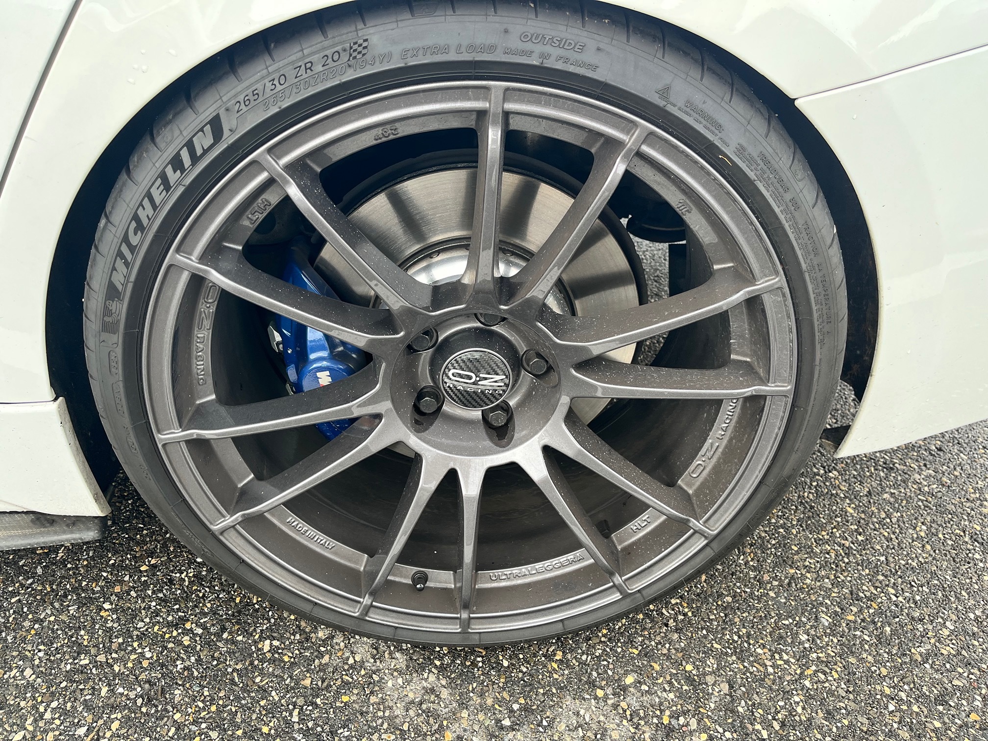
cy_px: 370
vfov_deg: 53.1
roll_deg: -0.4
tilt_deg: -33.7
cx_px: 494
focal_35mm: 26
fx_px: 742
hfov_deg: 67.3
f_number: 1.6
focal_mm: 5.1
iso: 64
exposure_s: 1/157
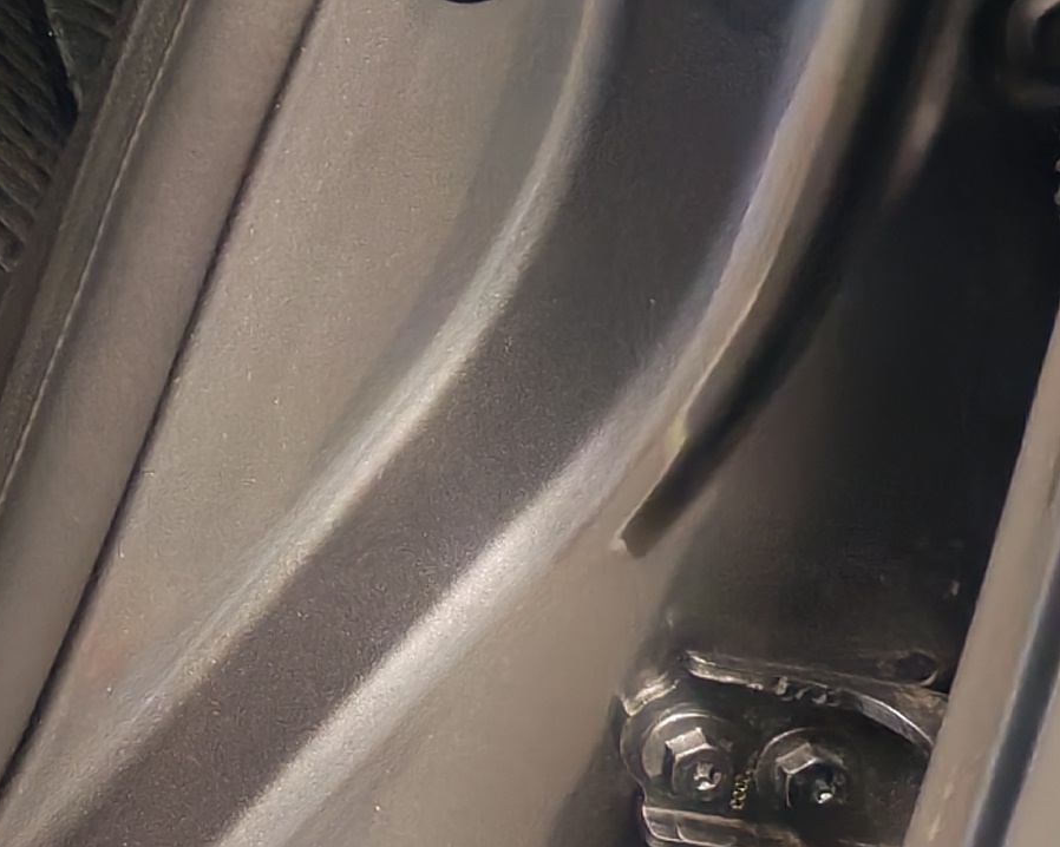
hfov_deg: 11.6
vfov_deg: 9.7
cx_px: -1149
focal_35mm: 147
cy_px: -888
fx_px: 4611
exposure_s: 1/100
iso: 640
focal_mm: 6.12
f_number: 1.9
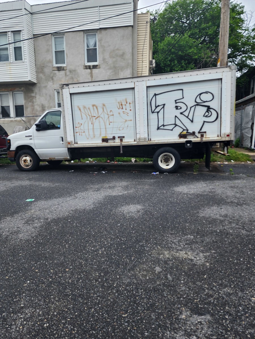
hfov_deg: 58.9
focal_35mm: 23
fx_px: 226
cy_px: 170
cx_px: 128
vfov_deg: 73.9
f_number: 1.8
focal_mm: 6.4
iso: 12
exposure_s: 1/494
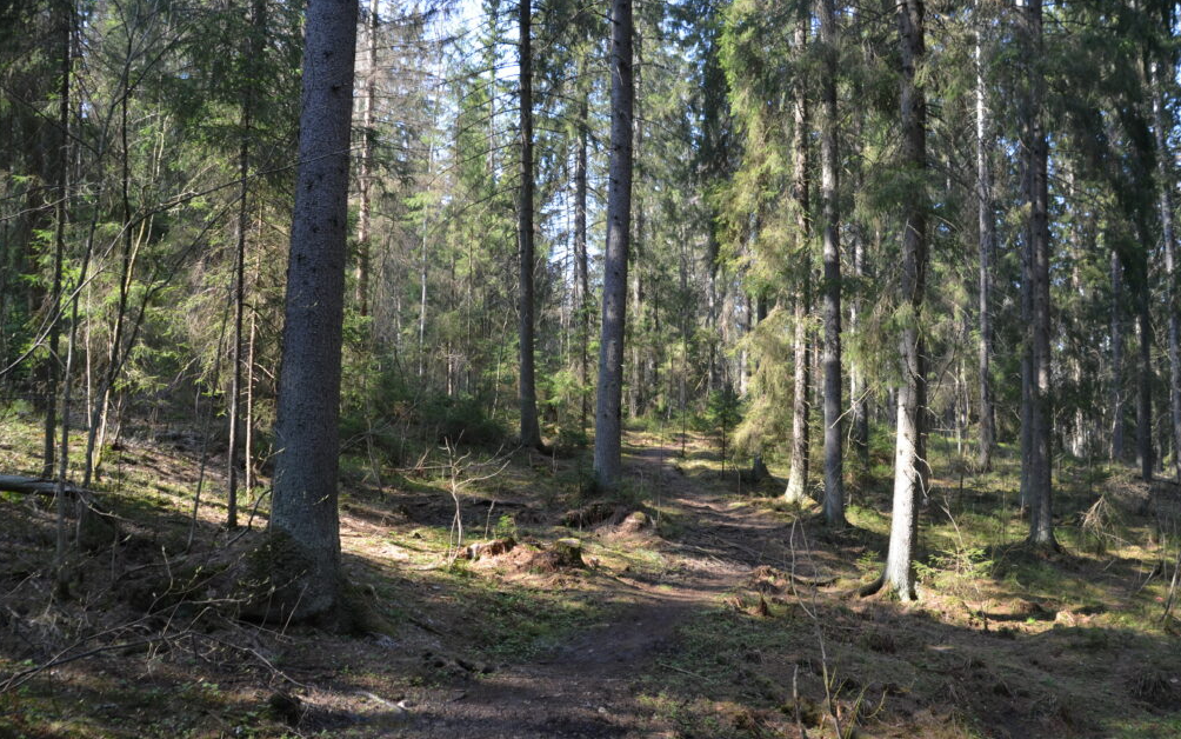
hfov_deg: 66.5
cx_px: 596
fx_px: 901
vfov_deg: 44.6
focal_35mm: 28
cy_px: 375
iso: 280
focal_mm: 18
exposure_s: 1/125
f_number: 5.6
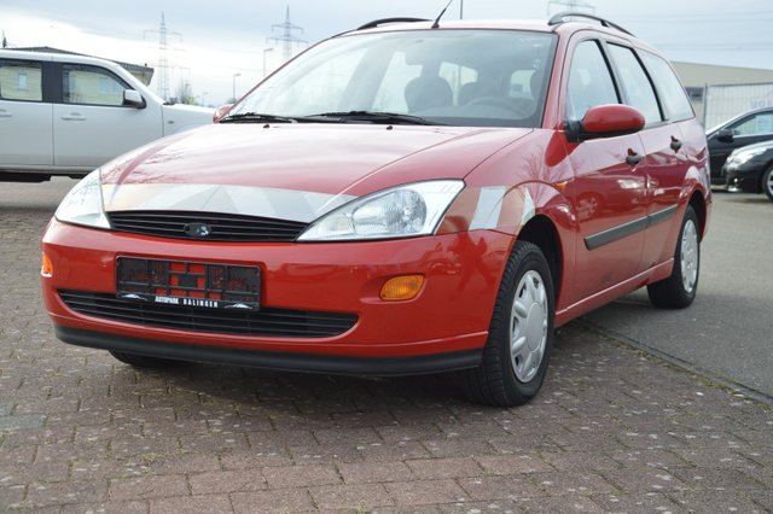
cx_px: 386
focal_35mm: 52
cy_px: 257
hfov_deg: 37.9
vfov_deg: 25.7
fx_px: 1127
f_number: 5.6
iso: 140
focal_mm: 35
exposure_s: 1/125
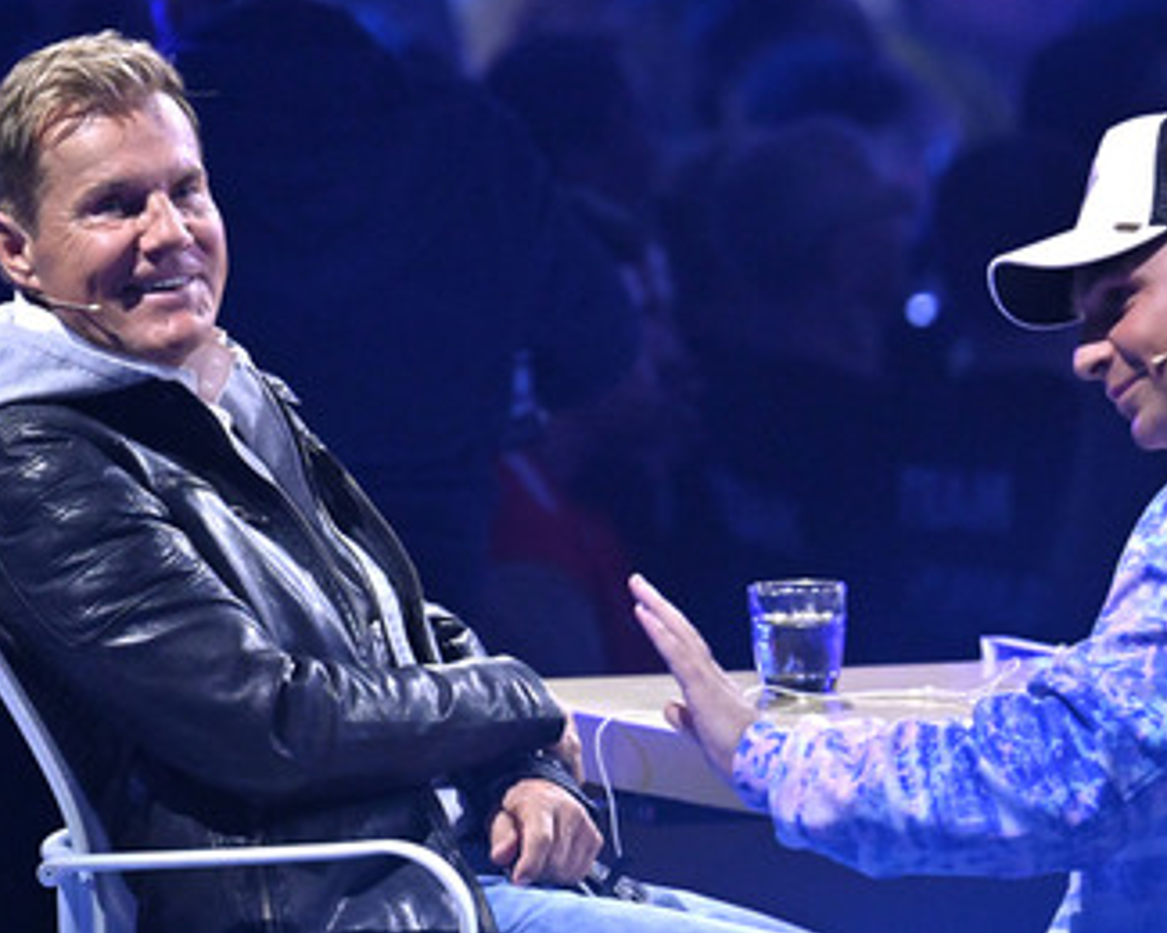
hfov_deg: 3.7
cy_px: 398
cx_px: 706
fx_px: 17995
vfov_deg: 3.0
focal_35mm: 521
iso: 5000
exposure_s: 1/640
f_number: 5.6
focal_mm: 400
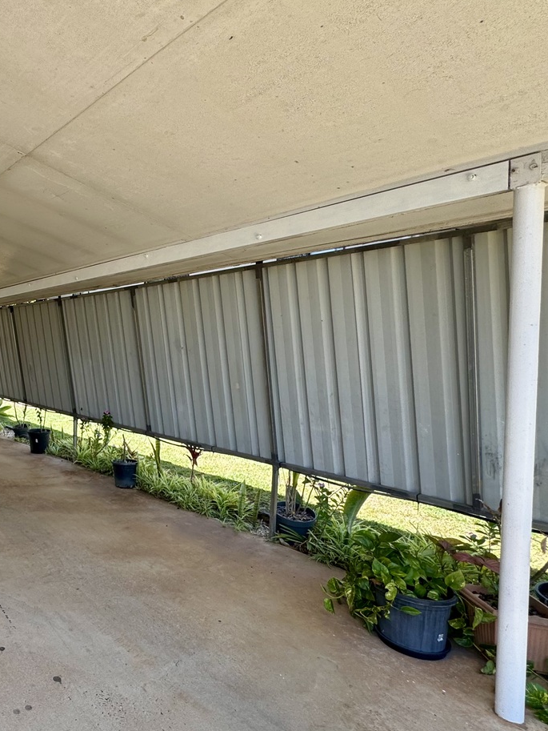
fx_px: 485
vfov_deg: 73.9
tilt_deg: -1.6
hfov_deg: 50.9
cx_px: 38
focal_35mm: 23
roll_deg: -1.1
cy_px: 362
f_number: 2.2
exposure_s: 1/384
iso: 40
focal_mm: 2.22
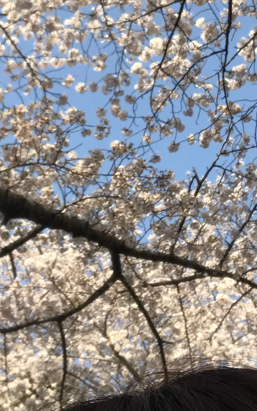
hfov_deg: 15.5
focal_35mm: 84
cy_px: 82
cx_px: 142
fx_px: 941
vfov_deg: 24.3
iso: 25
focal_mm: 2.87
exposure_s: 1/758
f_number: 2.2
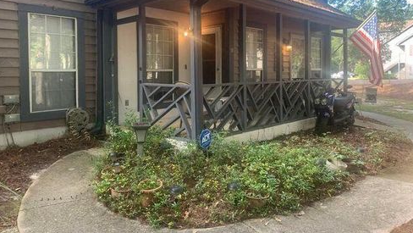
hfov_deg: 66.0
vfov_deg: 39.8
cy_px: 81
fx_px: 318
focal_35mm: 29
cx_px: 209
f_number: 1.8
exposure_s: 1/121
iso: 80
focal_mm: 4.25
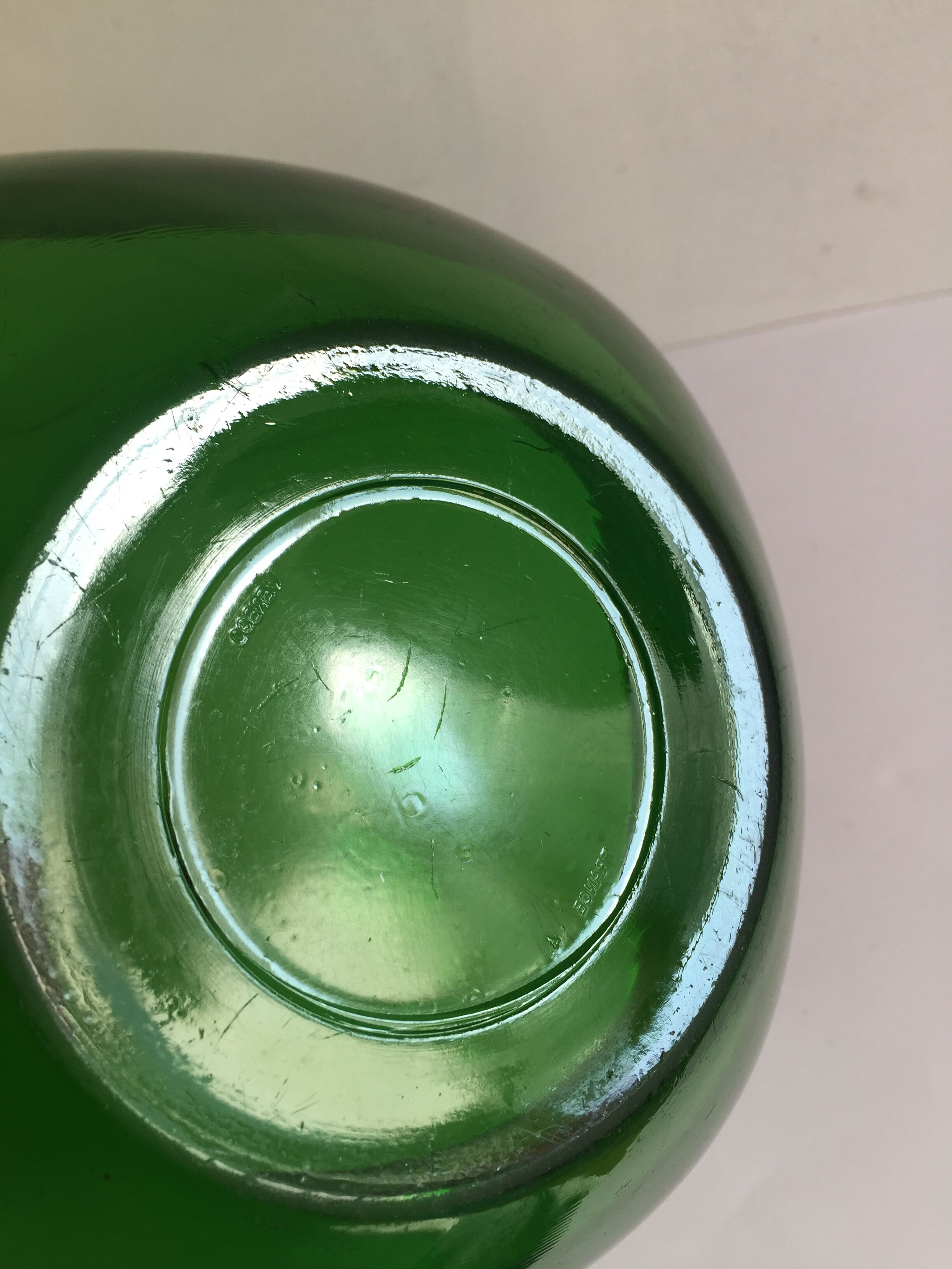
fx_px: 1063
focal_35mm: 29
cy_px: 634
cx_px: 476
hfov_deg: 48.2
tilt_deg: -66.6
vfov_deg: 61.7
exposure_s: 1/141
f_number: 2.2
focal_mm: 4.15
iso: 32
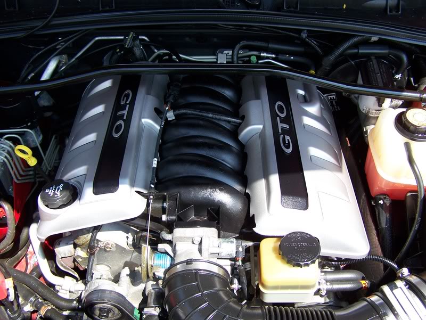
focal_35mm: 38
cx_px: 213
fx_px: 468
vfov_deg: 37.8
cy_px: 160
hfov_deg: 49.0
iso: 80
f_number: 2.8
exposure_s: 1/250
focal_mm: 6.3
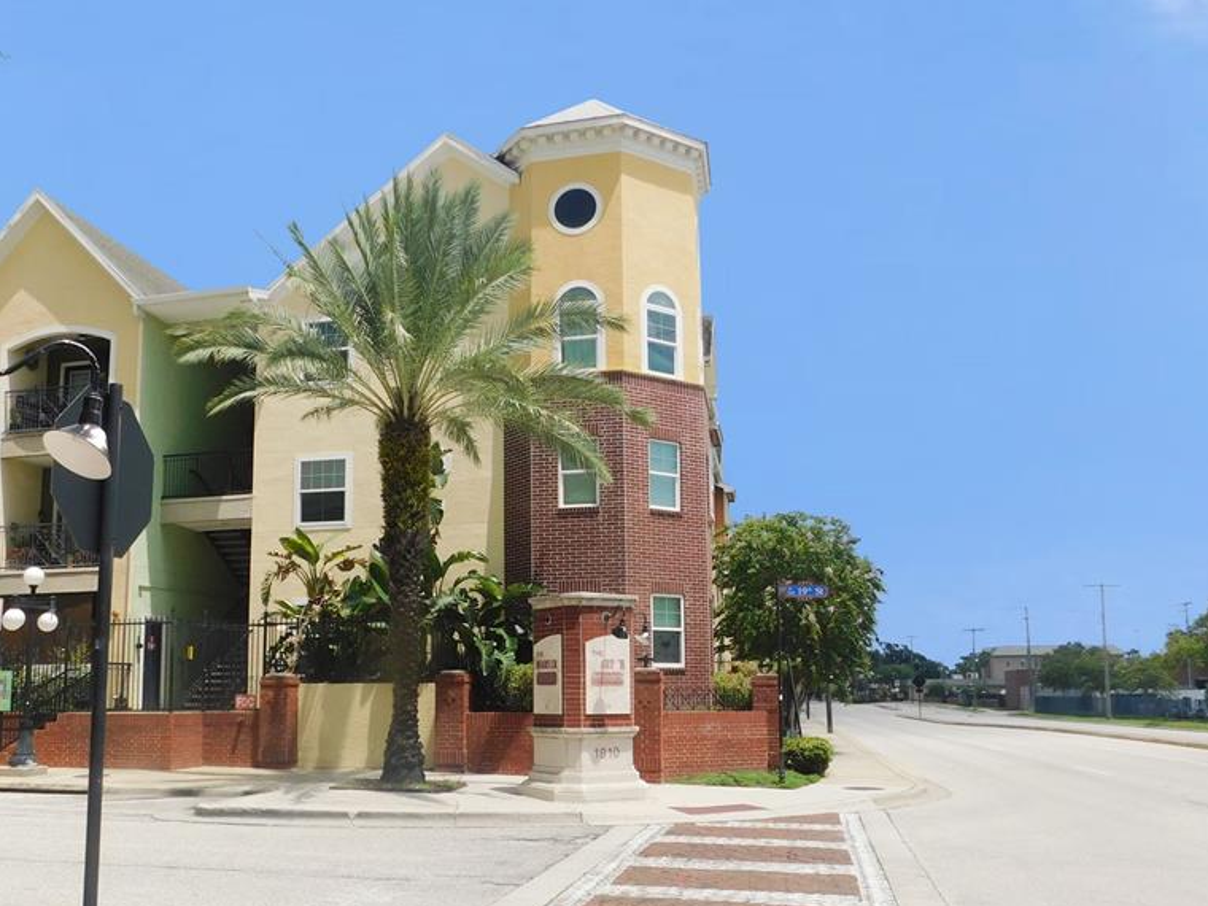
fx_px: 1082
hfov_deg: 58.2
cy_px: 559
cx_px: 532
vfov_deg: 45.1
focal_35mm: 31
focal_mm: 4
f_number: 6
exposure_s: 1/500
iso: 125
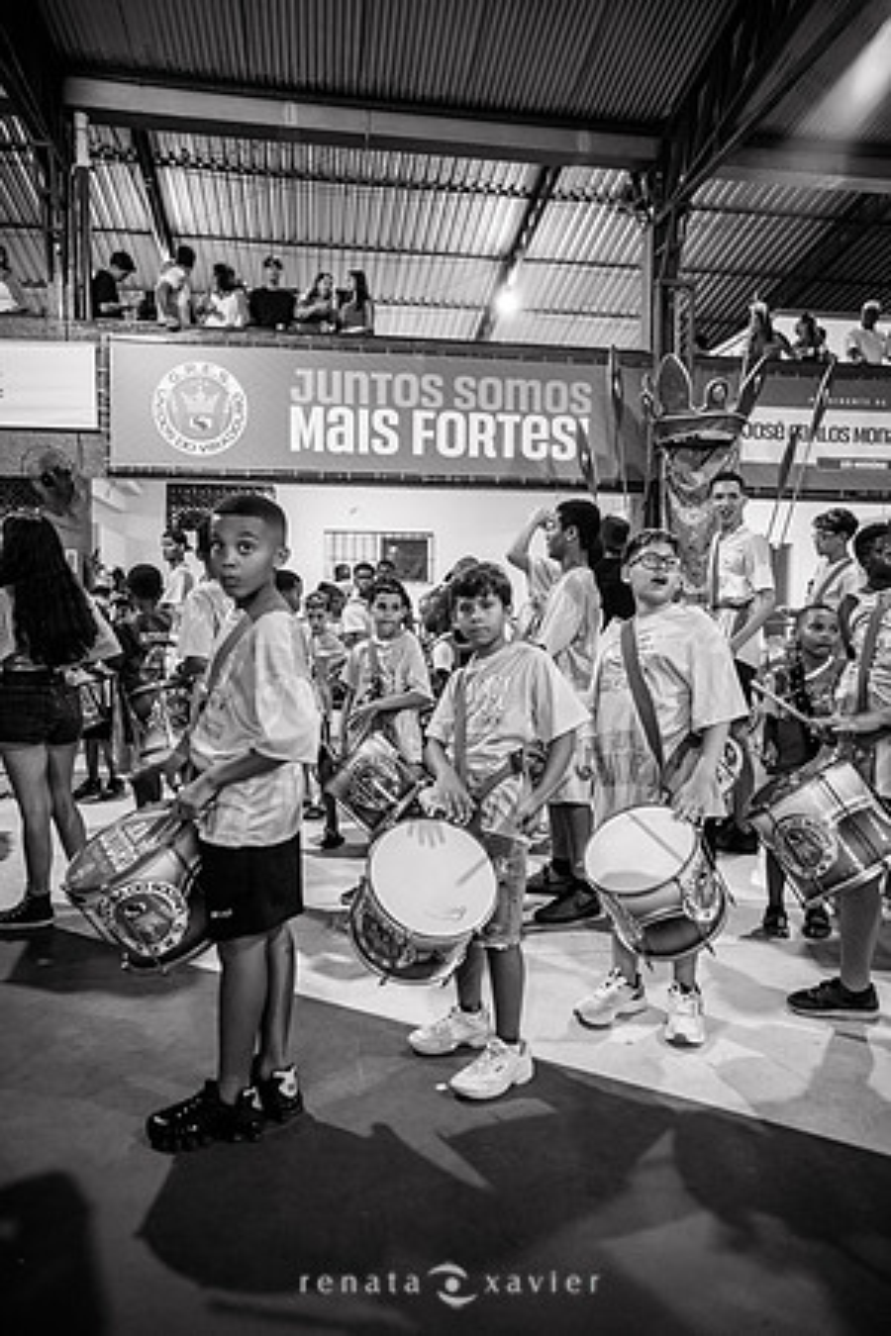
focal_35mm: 24
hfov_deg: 53.1
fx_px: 891
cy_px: 668
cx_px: 446
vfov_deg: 73.7
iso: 800
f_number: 1.8
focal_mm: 24
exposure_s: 1/200
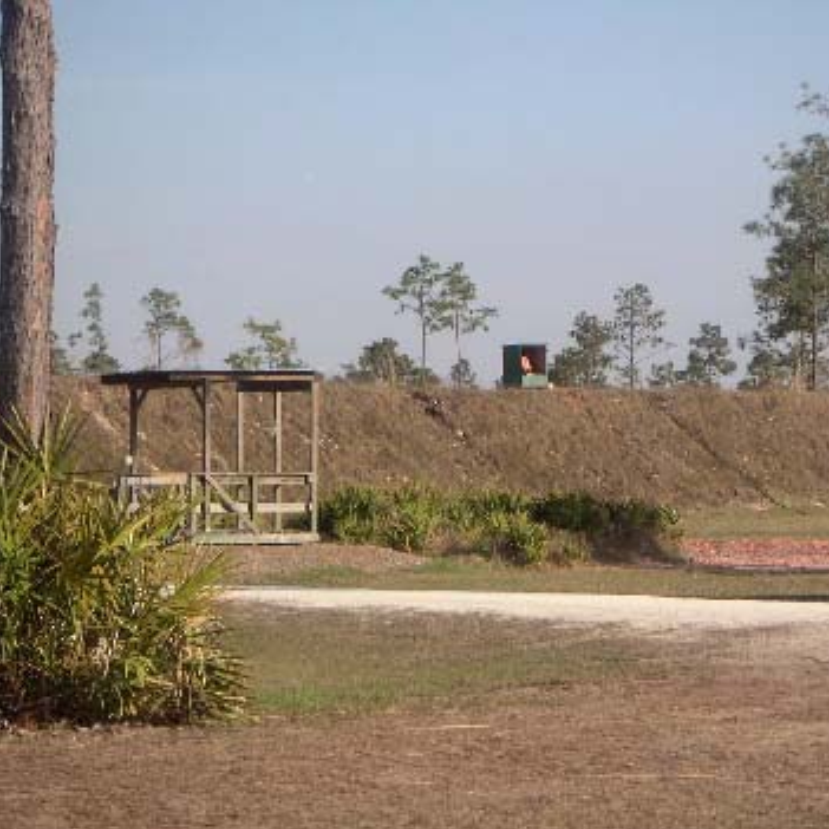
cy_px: 440
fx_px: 3306
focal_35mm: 122
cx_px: 550
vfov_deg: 14.3
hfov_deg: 14.3
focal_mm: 15
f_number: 3.5
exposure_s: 1/500
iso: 50
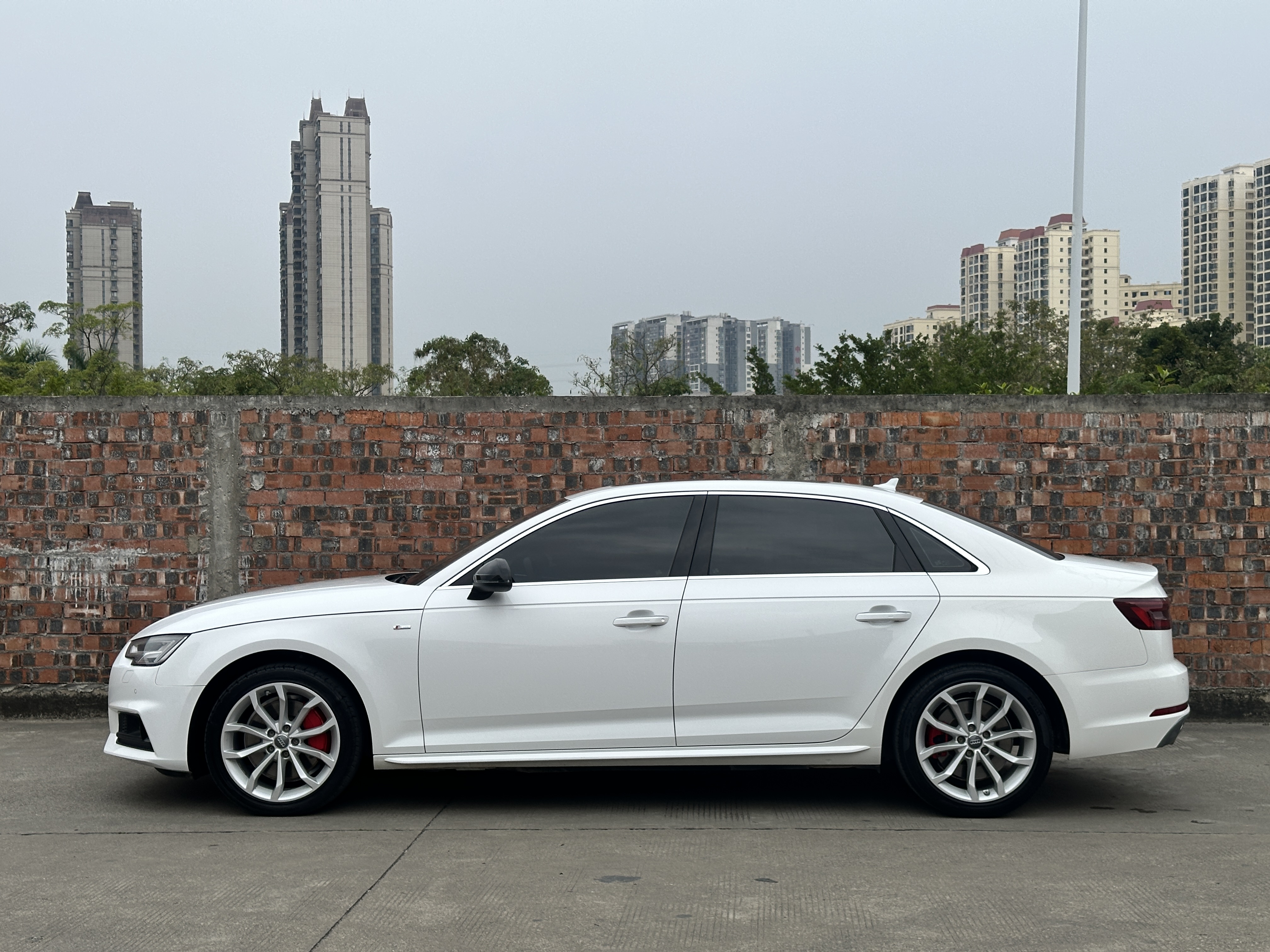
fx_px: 1761
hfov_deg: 39.7
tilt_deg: +0.8
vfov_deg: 30.3
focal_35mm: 48
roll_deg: +0.6
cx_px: 635
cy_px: 476
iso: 64
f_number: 1.78
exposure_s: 1/1145
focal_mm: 6.86
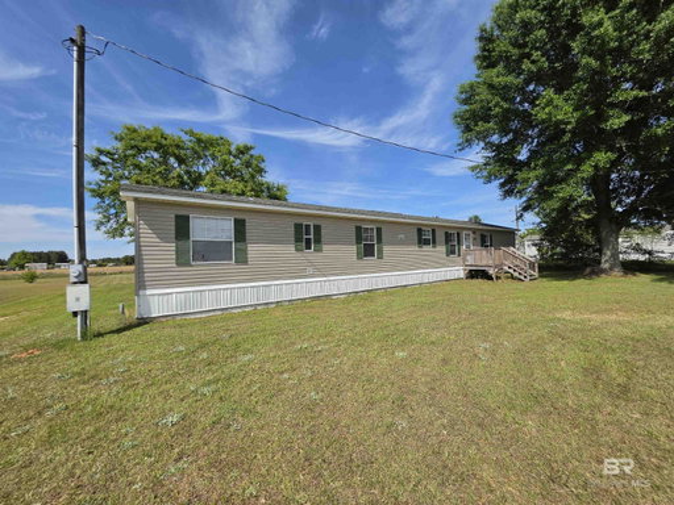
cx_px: 337
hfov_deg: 106.2
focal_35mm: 13
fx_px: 253
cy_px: 252
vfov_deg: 89.9
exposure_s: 1/1978
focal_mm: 2.2
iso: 32
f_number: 1.9
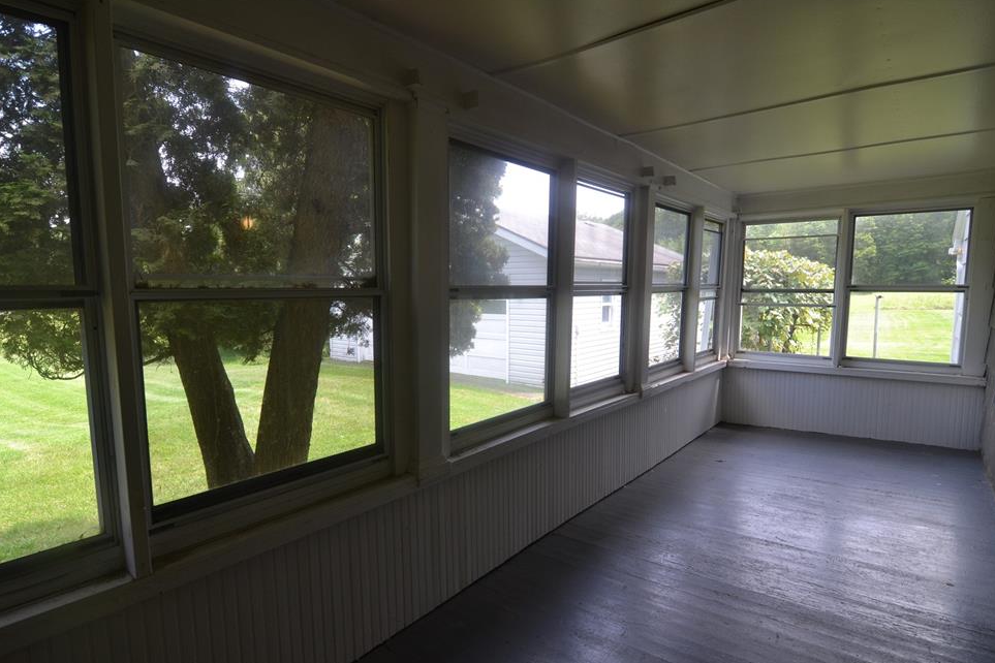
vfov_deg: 68.8
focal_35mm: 18
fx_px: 485
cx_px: 495
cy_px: 345
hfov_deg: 91.5
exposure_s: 1/125
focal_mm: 11
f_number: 5.6
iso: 280
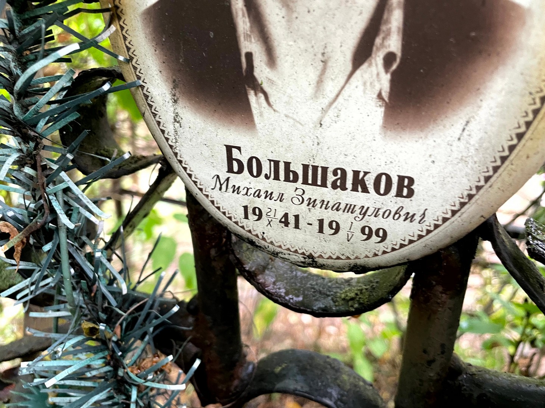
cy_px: 204
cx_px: 272
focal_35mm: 26
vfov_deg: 53.1
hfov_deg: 67.3
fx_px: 409
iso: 125
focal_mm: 4.2
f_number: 1.6
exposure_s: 1/60
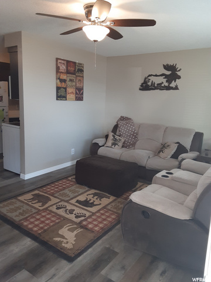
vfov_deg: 65.3
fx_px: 219
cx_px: 106
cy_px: 141
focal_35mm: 27
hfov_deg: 51.4
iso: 125
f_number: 1.9
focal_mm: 2.91
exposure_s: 1/60
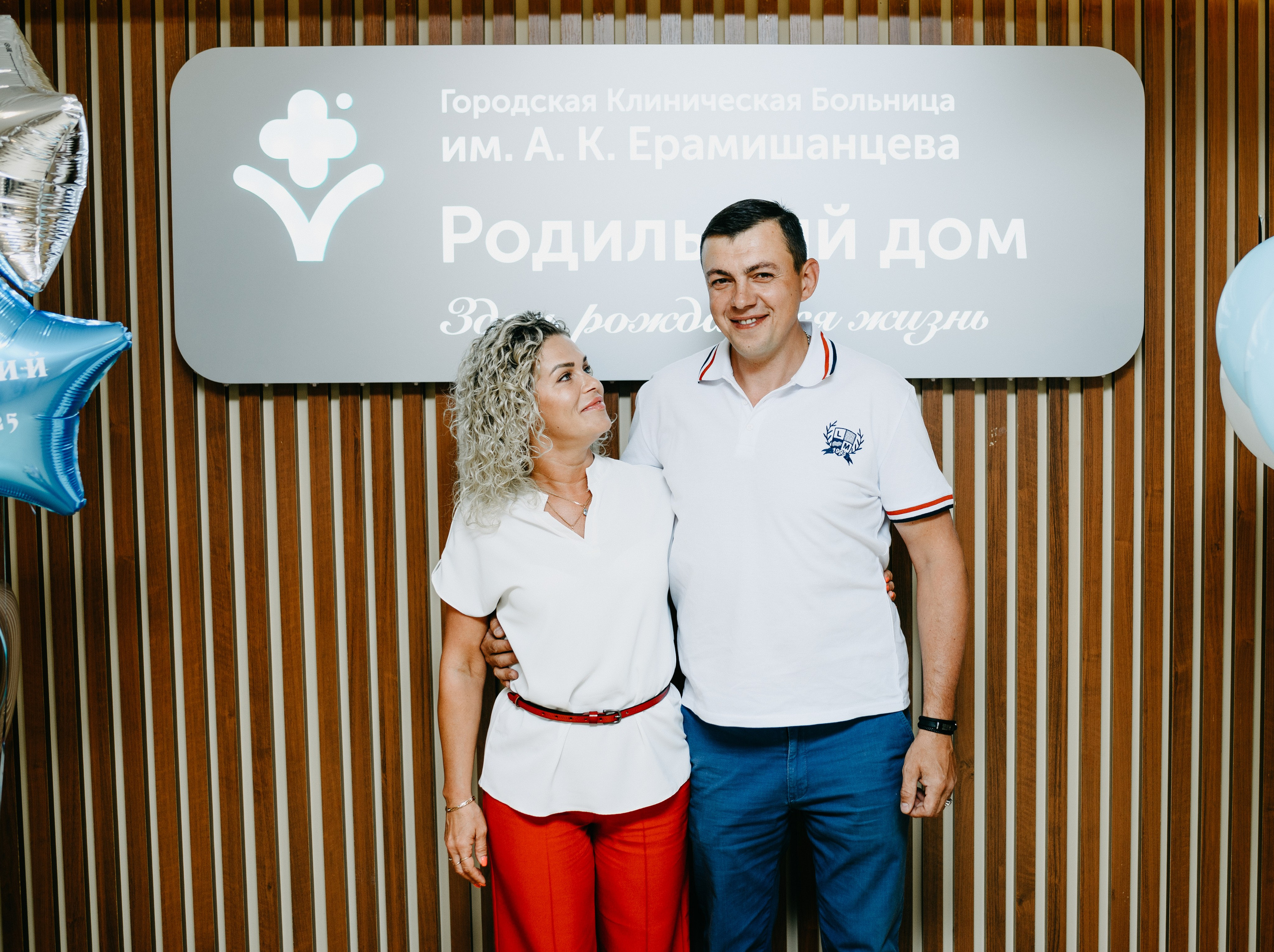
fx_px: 1587
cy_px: 424
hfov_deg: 43.4
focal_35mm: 43
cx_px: 791
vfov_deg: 33.4
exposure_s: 1/160
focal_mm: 35
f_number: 3.2
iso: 125
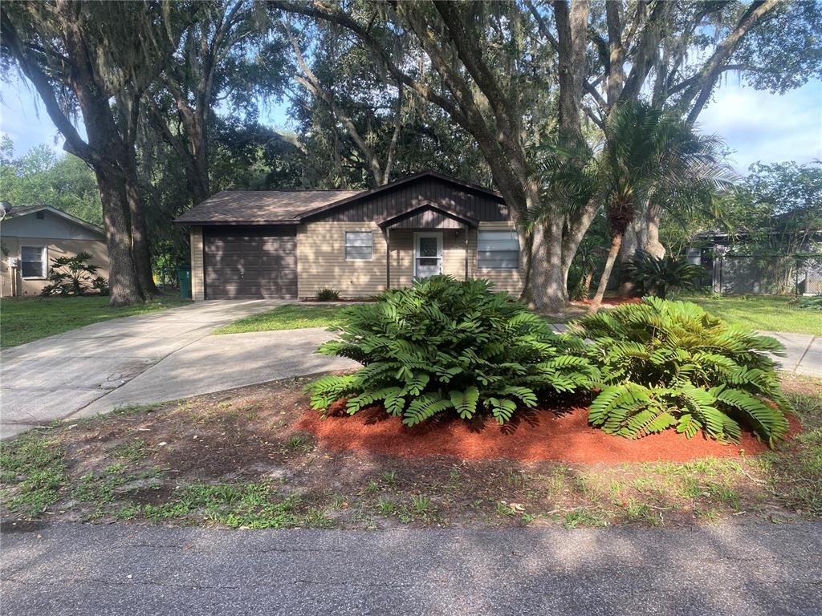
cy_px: 308
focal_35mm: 26
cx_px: 411
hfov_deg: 67.3
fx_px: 617
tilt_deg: -4.5
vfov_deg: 53.1
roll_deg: +0.0
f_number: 1.8
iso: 32
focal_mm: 4.25
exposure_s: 1/217
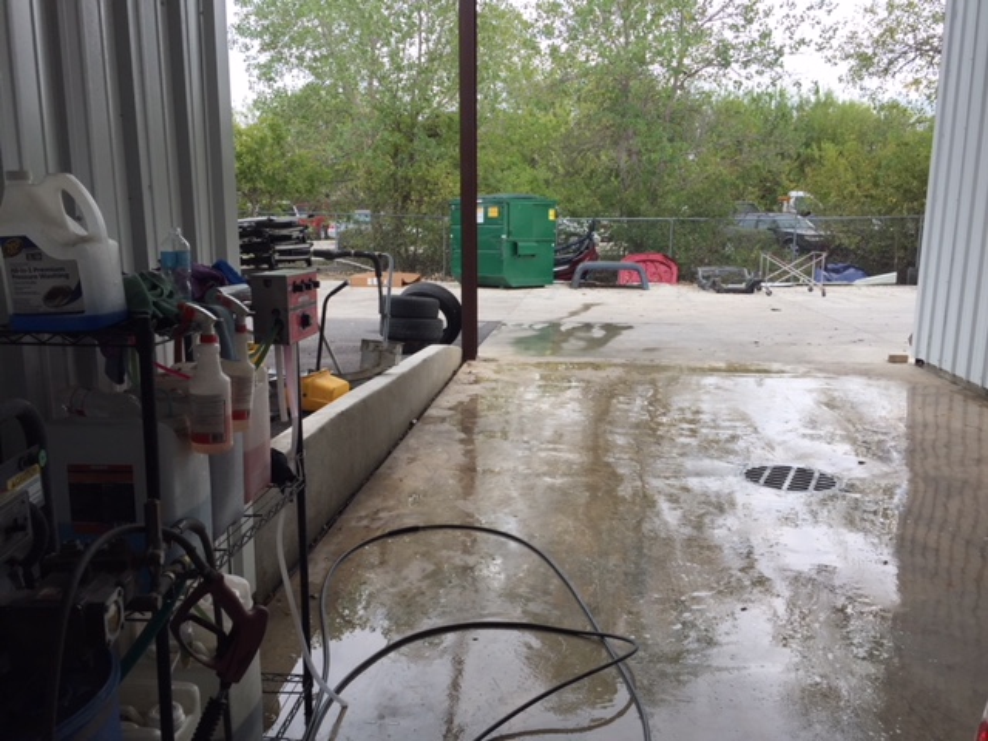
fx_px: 828
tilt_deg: -11.2
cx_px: 494
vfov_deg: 48.2
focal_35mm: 29
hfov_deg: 61.7
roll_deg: +0.4
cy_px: 370
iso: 32
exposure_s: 1/542
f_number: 2.2
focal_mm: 4.15
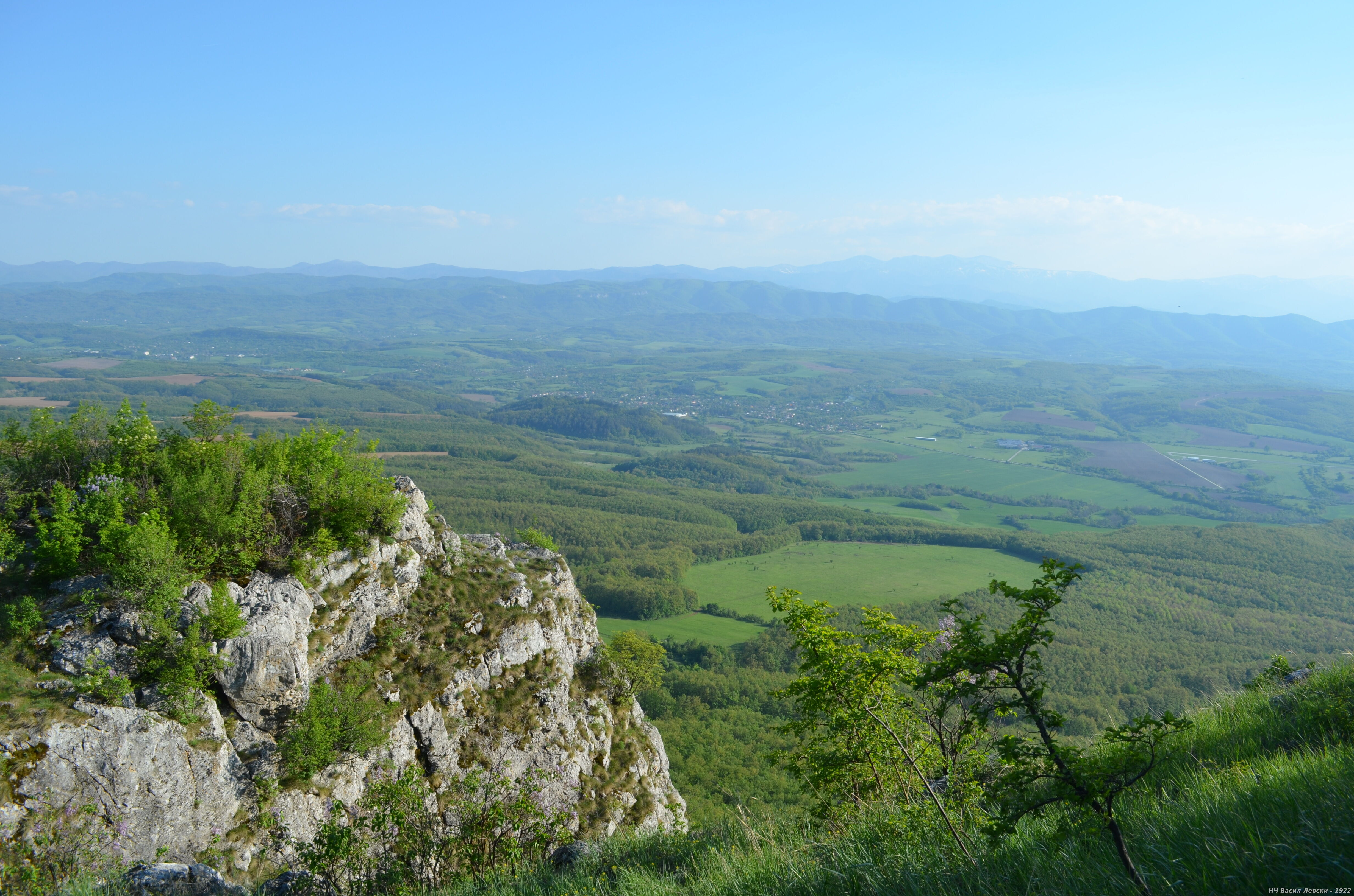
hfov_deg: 67.5
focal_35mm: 27
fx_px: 1013
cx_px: 677
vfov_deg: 47.7
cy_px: 448
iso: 125
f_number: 8
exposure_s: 1/250
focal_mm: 18
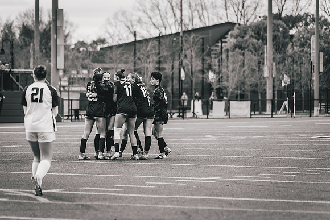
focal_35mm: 210
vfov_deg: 6.5
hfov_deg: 9.8
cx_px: 139
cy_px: 107
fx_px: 1929
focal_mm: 150
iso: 400
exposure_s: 1/1000
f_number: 2.8
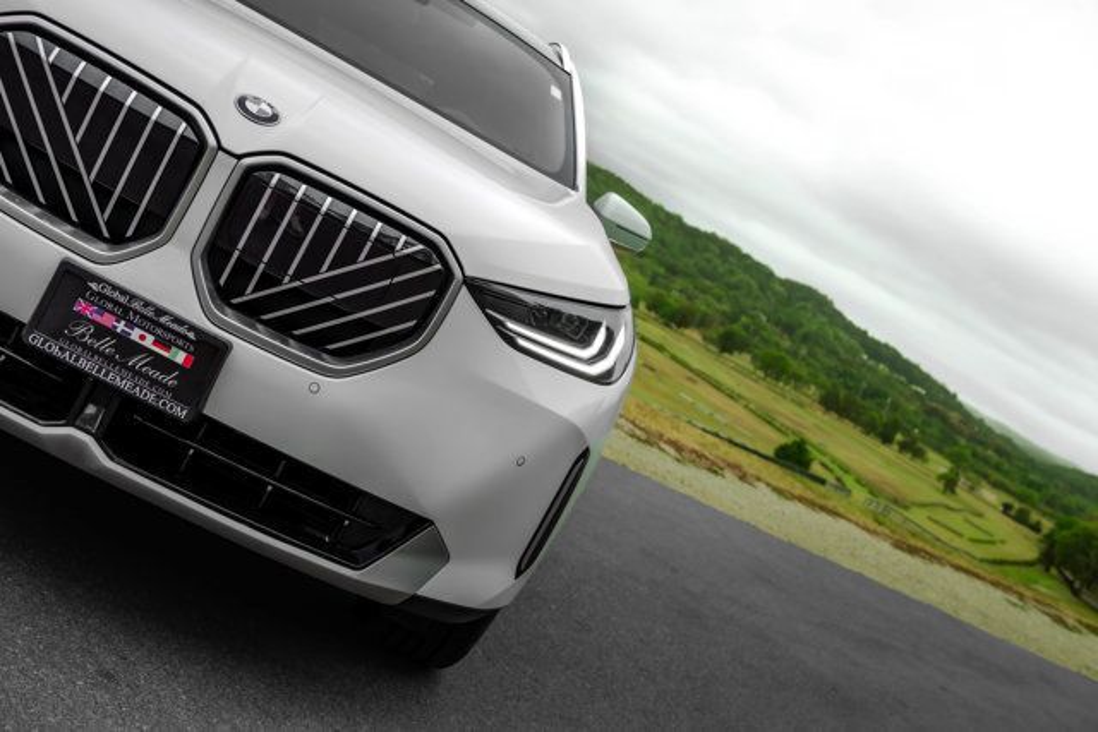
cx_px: 549
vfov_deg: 29.3
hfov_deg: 42.7
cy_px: 366
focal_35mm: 46
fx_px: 1403
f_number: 7.1
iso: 640
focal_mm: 46
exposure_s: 1/640
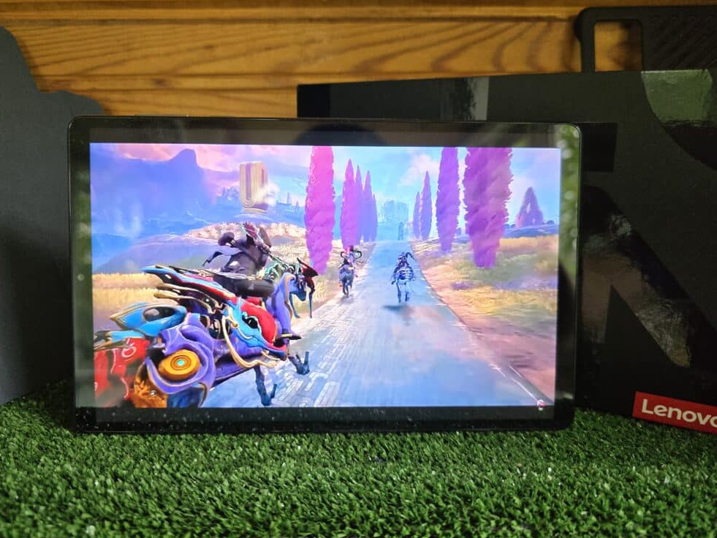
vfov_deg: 56.8
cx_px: 344
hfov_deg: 71.6
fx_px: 497
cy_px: 262
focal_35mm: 24
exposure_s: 1/120
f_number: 1.7
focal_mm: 6.3
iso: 160
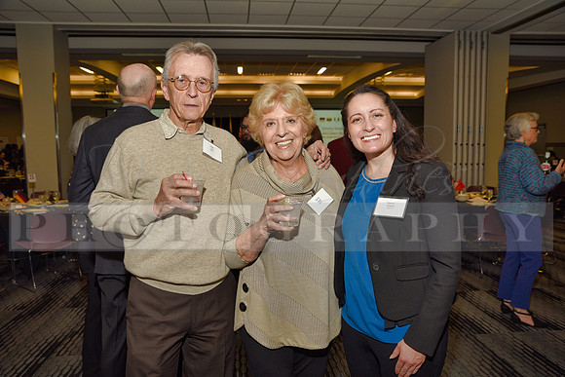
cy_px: 188
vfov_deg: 45.0
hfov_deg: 63.6
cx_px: 282
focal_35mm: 29
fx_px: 455
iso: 200
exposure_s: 1/60
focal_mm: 29
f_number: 5
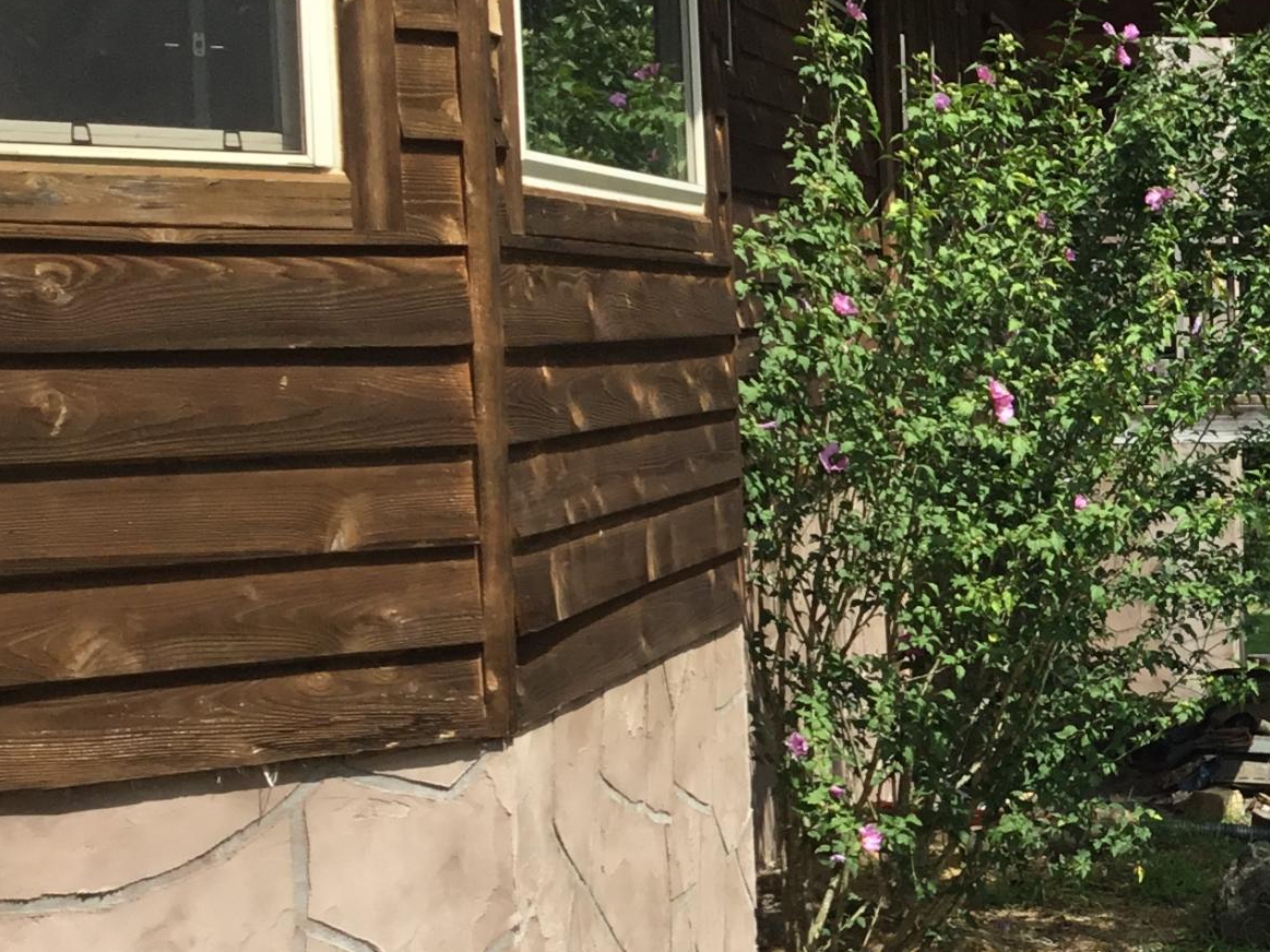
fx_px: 2935
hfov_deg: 22.4
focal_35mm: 80
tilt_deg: -5.8
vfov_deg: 18.4
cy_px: 569
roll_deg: +0.8
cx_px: 1547
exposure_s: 1/754
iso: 25
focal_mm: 3.3
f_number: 2.4
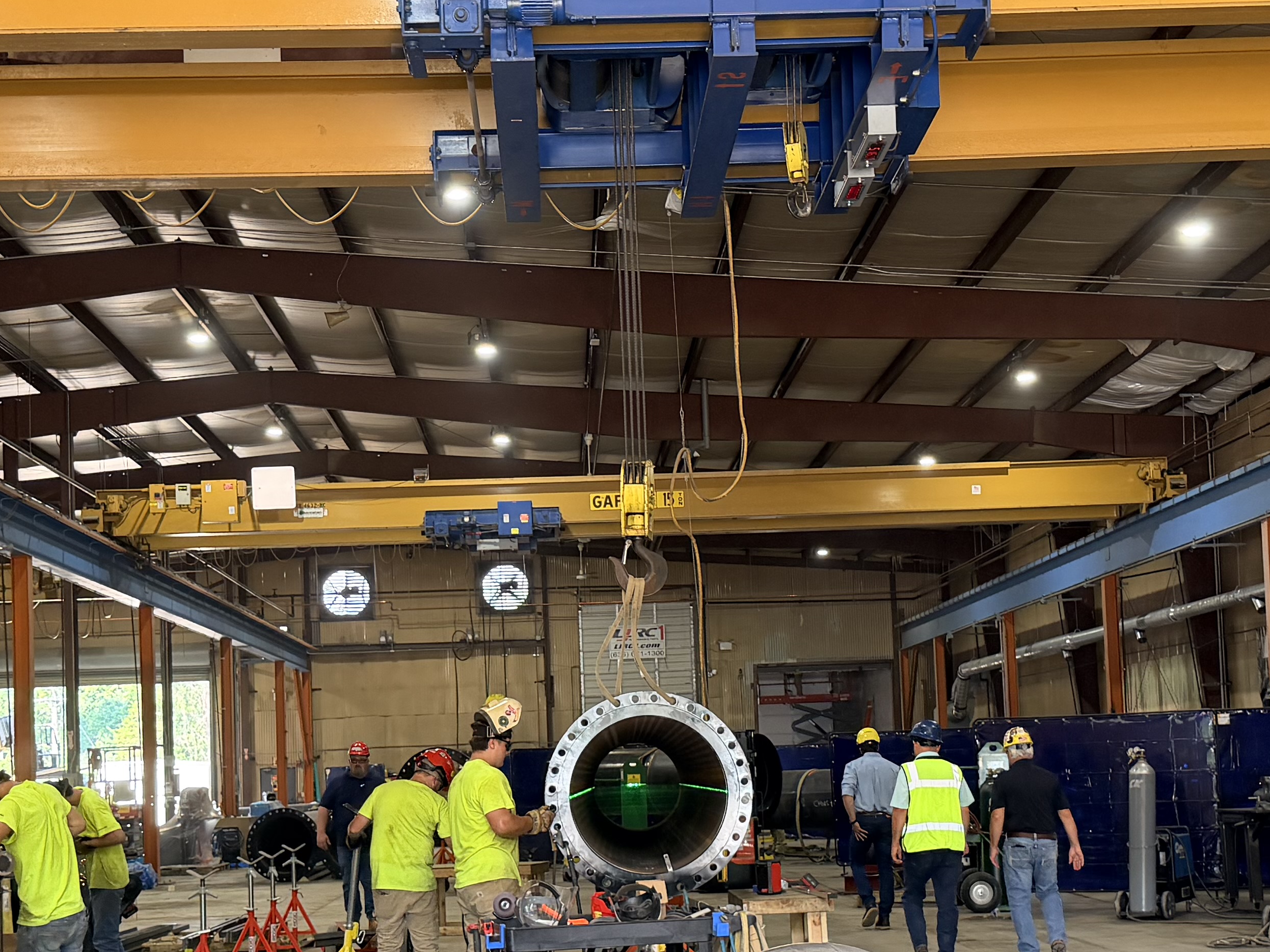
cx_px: 648
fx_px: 2018
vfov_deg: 26.4
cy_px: 634
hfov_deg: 34.9
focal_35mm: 55
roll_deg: +3.2
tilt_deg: +3.6
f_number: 1.78
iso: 200
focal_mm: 6.76
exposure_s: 1/173
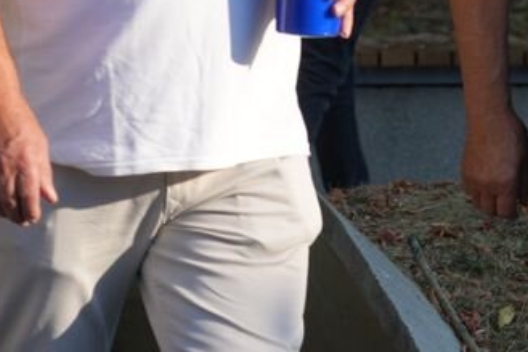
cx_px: 414
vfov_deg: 3.4
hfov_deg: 5.2
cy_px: -115
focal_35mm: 399
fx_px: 5849
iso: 100
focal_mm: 128
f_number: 6.3
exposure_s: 1/250
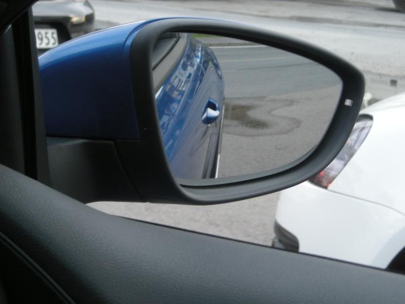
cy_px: 152
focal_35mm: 84
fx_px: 983
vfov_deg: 17.6
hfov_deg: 23.3
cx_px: 202
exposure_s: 1/37.5
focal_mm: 13.7
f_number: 4.1
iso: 138
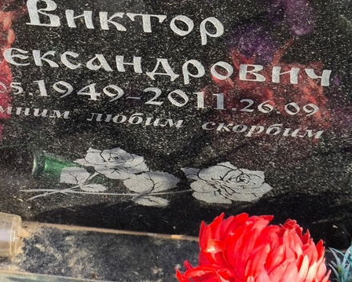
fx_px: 907
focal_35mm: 87
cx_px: 143
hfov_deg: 21.9
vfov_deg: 17.6
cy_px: 78
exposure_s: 1/349
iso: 50
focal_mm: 4.71
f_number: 1.7
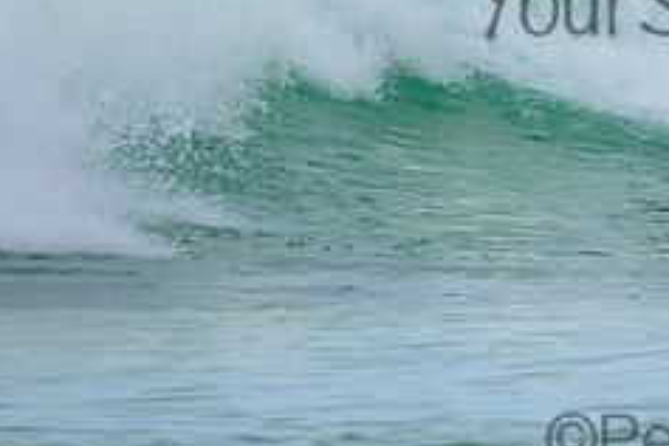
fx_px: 28672
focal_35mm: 1543
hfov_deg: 1.3
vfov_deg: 0.9
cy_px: -30
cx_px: 765
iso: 2500
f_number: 11
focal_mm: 630
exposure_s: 1/1250
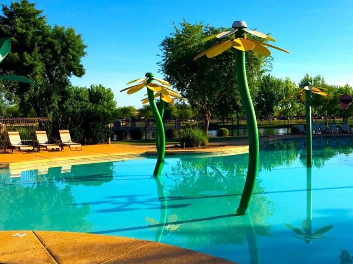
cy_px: 150
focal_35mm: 46
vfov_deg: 31.5
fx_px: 469
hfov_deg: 40.7
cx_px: 239
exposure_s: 1/1399
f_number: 2.2
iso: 25
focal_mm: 4.15
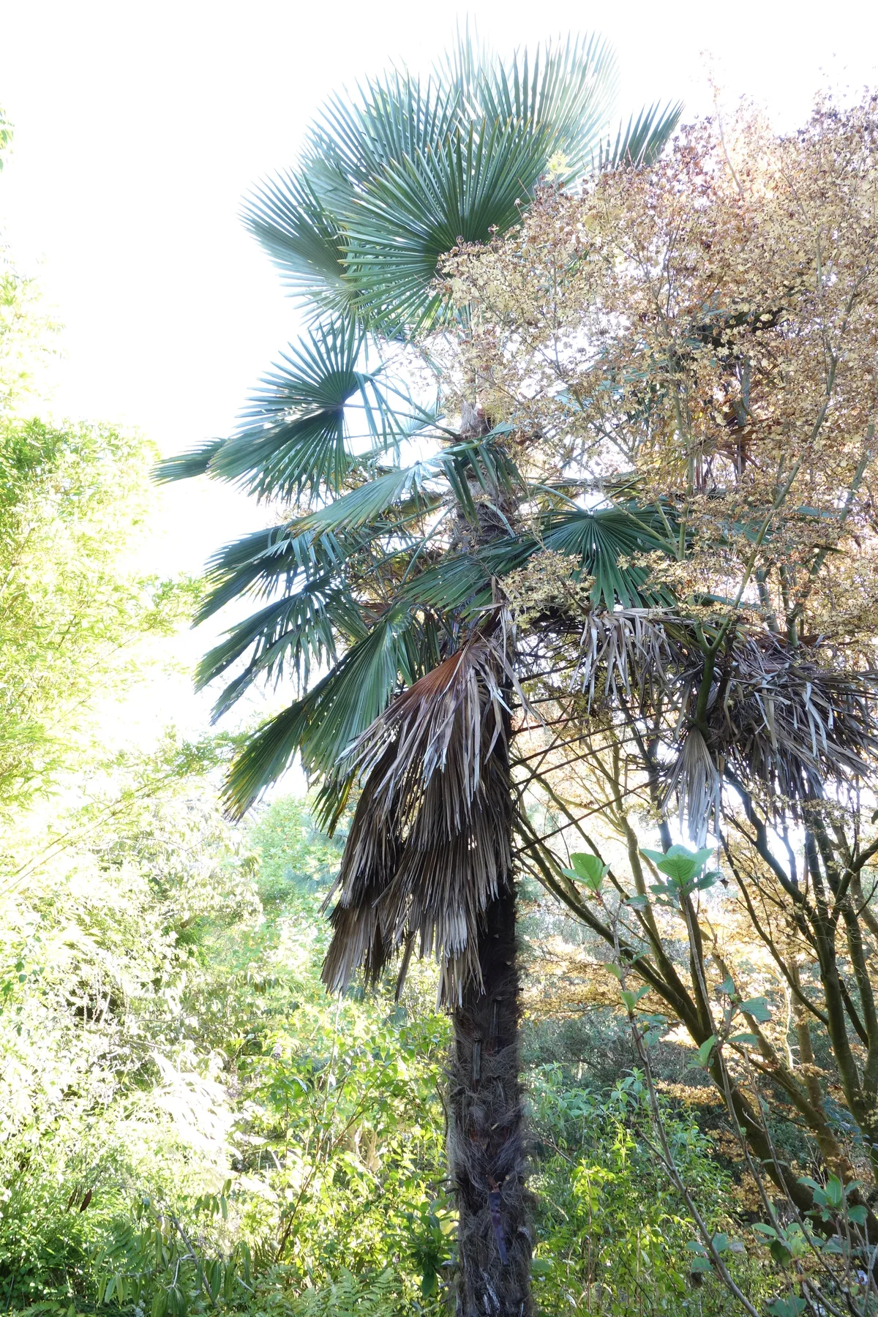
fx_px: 1024
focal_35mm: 28
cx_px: 439
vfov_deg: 65.5
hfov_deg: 46.4
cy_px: 658
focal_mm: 10.4
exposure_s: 1/30
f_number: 5.6
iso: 400
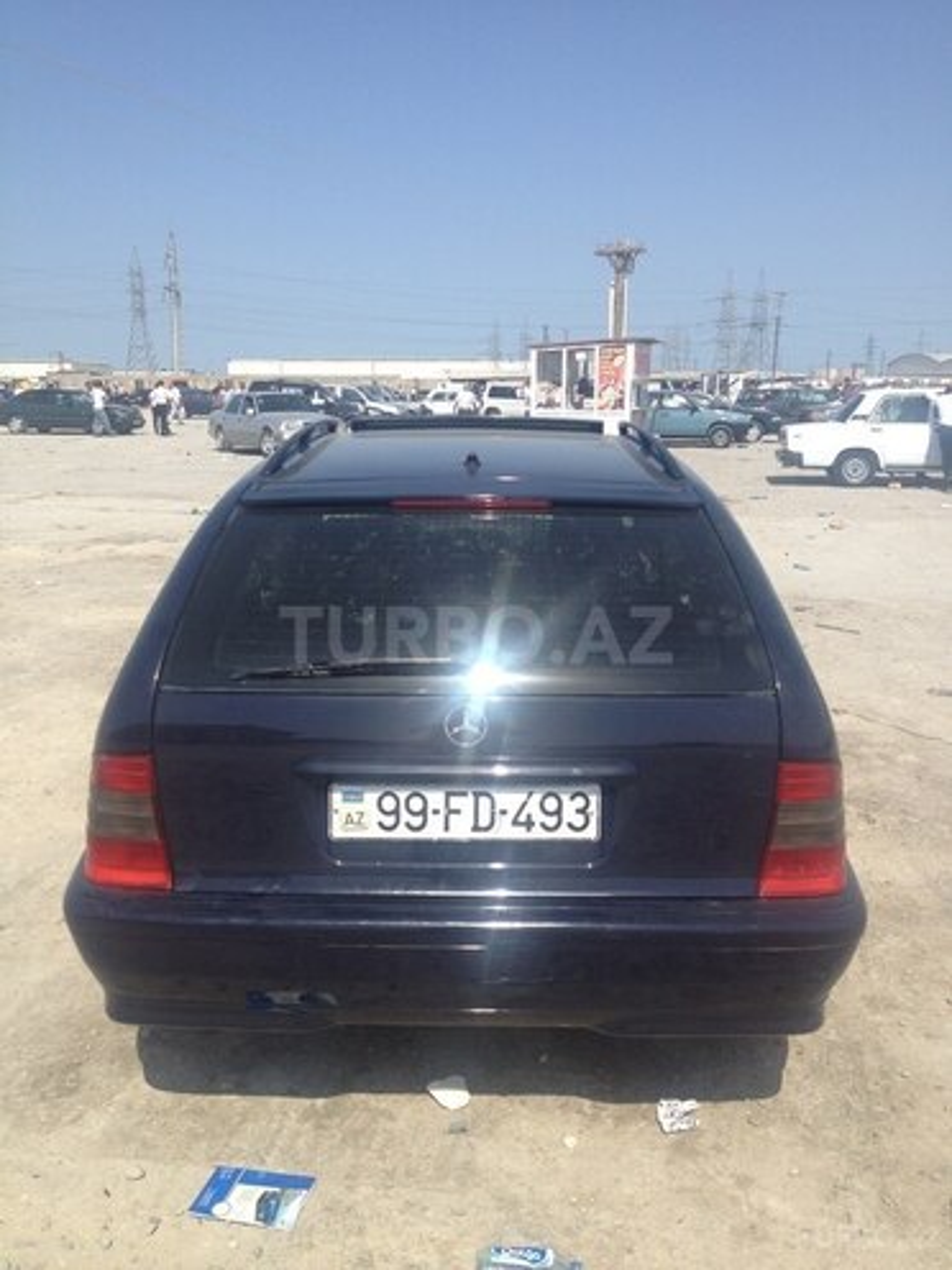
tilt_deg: -12.7
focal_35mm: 35
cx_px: 476
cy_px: 635
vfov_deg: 52.6
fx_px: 1283
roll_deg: -0.3
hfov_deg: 40.7
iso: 50
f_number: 2.4
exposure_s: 1/1842
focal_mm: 4.28
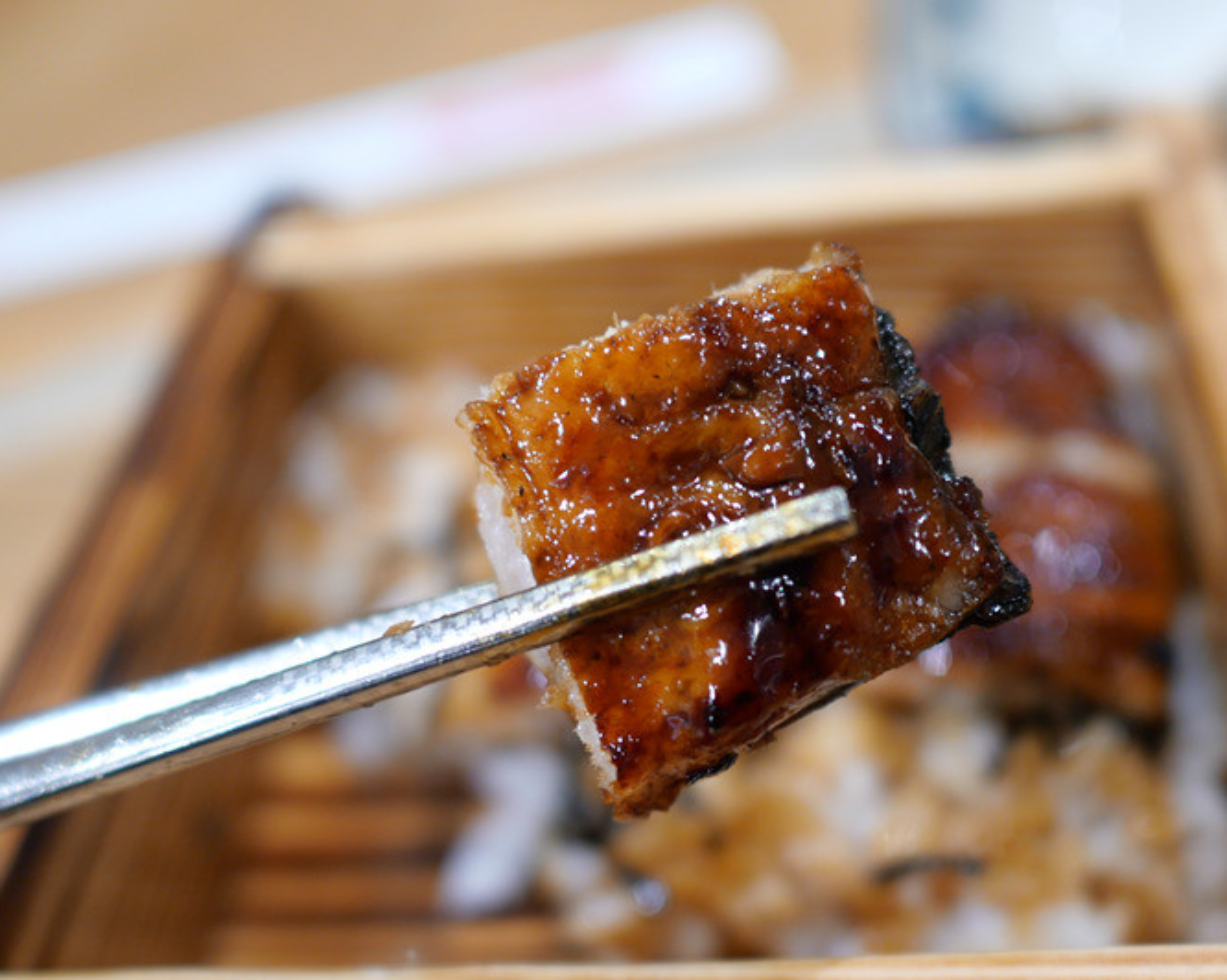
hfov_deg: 42.0
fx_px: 1597
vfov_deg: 34.0
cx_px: 689
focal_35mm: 44
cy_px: 578
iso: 200
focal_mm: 15
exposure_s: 1/100
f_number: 1.7
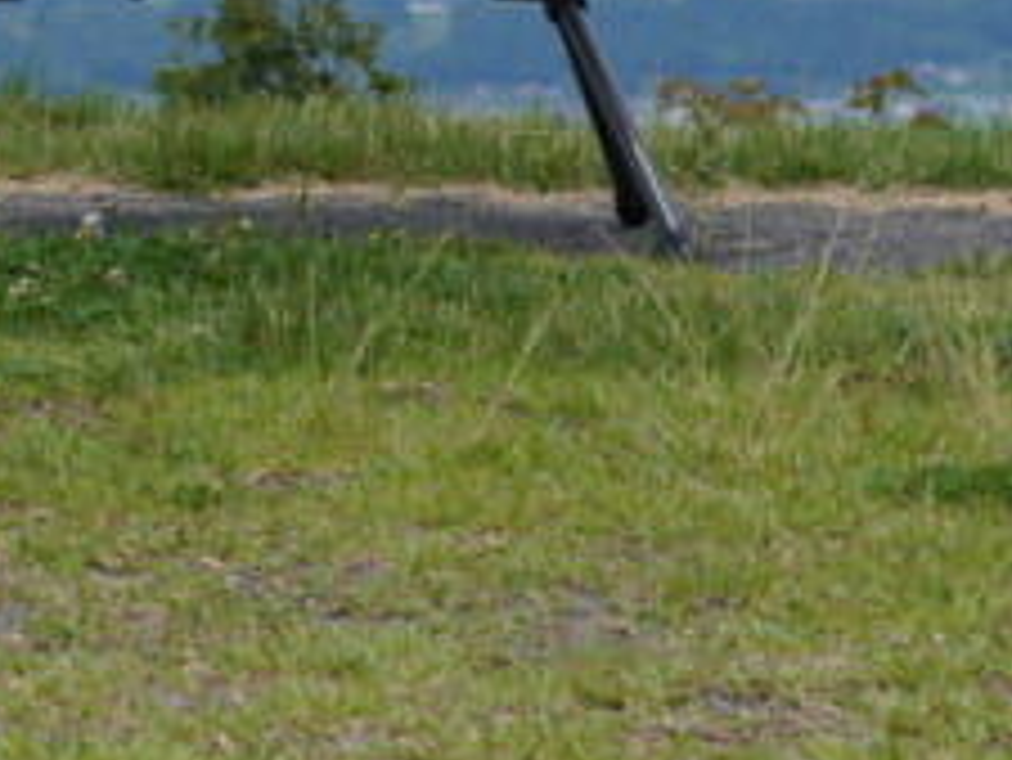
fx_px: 5762
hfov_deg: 9.9
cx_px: -279
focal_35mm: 197
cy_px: -384
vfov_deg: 7.4
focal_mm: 30
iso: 100
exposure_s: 1/1000
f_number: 5
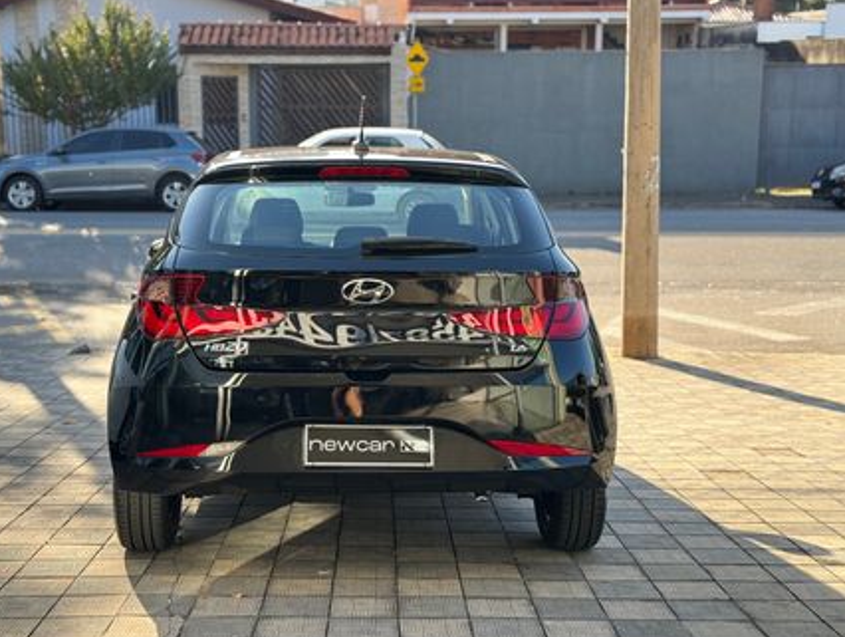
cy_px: 300
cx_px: 381
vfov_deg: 27.6
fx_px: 1296
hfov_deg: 36.1
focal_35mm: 53
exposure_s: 1/261
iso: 64
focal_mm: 6.76
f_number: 1.78
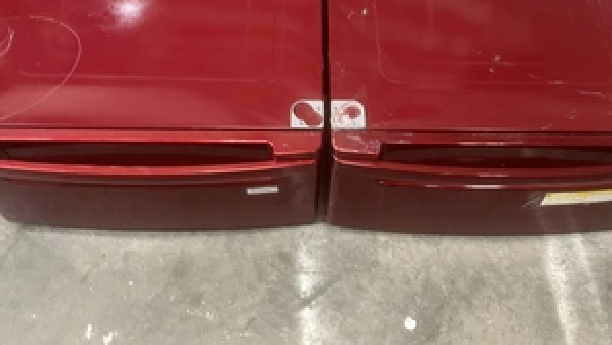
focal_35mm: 38
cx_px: 345
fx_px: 617
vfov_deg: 31.0
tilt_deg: -54.7
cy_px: 115
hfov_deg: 52.6
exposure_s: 1/60
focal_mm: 5.1
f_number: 1.6
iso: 200
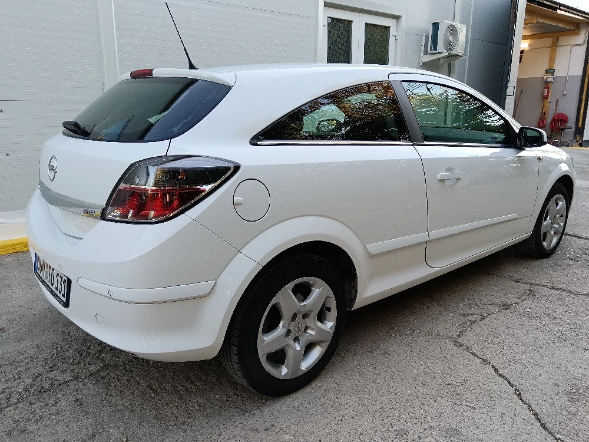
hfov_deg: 65.3
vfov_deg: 51.4
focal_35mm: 27
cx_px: 294
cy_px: 221
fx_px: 459
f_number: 1.9
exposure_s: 1/101
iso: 225
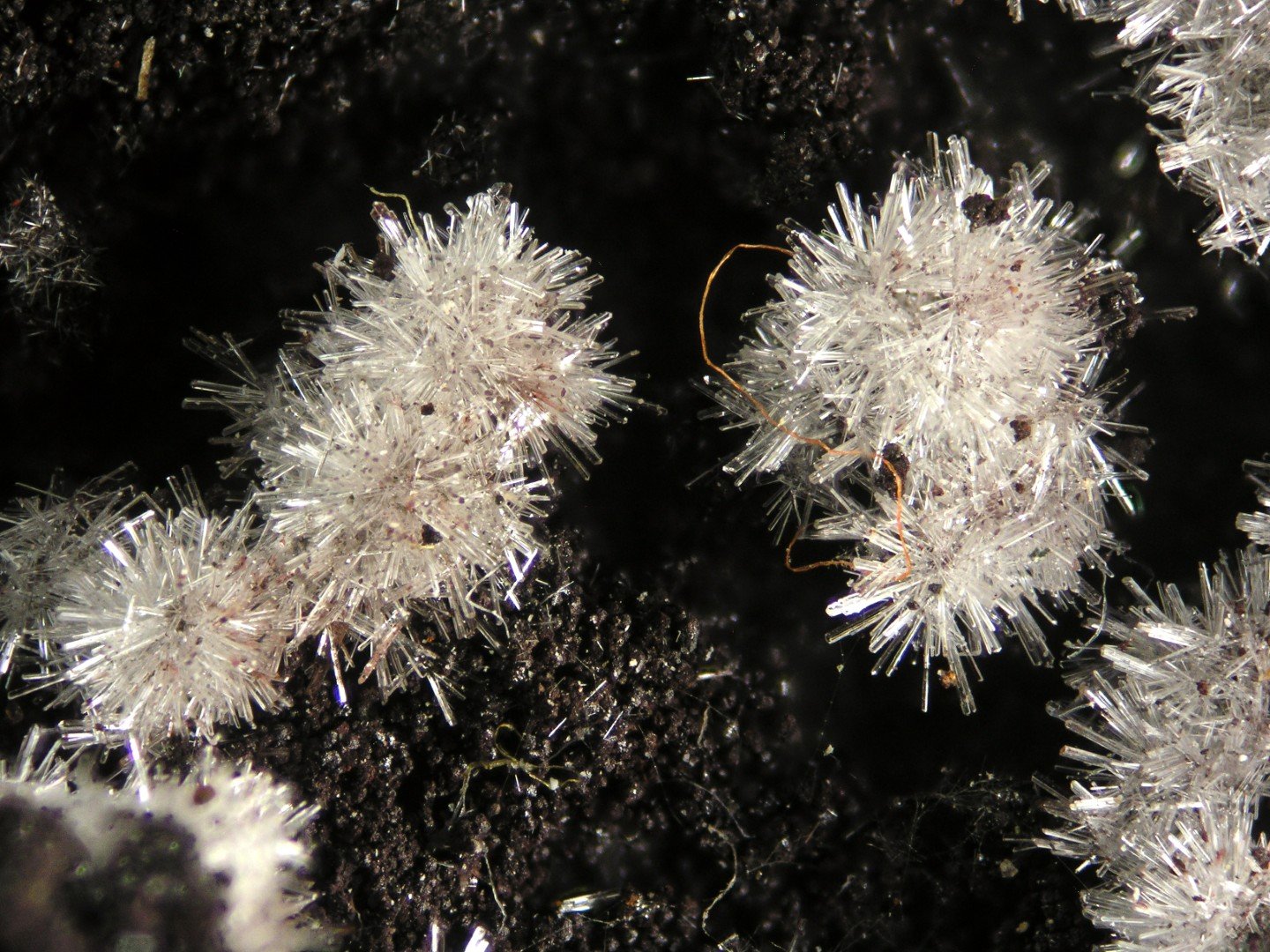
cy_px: 476
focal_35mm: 48
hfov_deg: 39.7
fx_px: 1761
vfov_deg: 30.3
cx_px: 635
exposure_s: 1/4
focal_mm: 12.3
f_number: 3.5
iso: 100
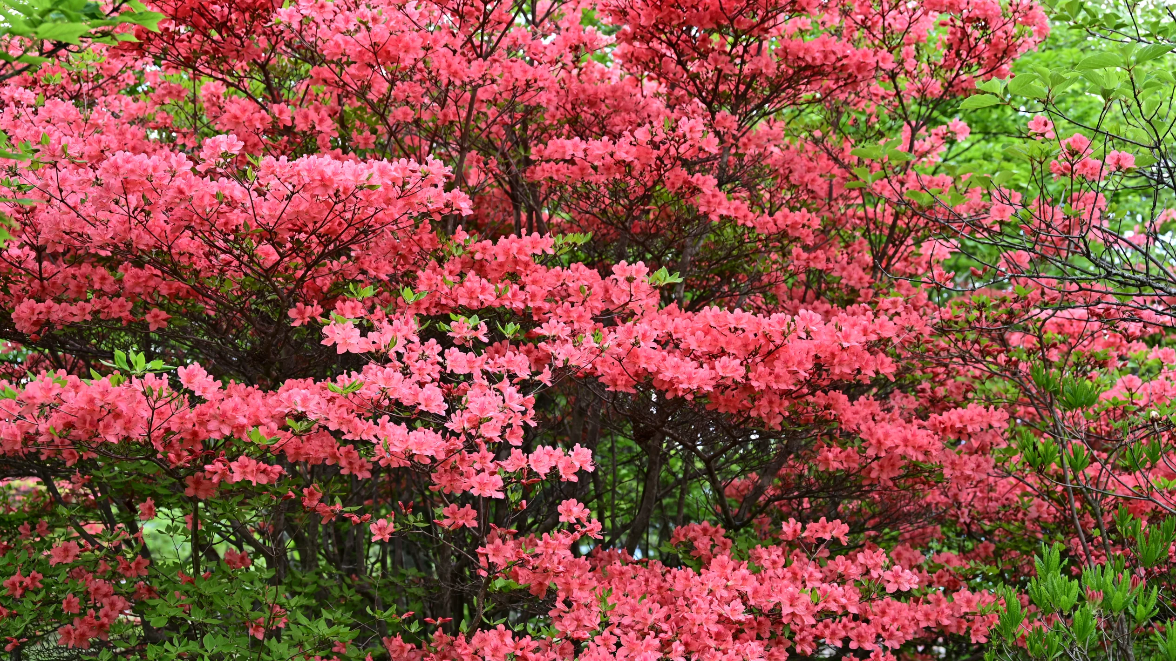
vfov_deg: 23.1
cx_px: 596
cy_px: 311
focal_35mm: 52
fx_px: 1621
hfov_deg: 39.9
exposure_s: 1/80
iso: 100
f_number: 5.6
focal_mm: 49
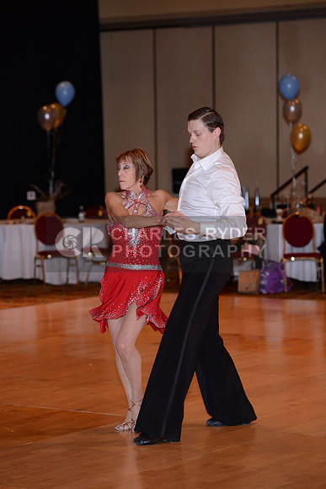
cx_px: 163
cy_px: 244
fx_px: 1656
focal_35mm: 122
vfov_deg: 16.8
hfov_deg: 11.2
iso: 1600
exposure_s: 1/200
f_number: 4.5
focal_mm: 122
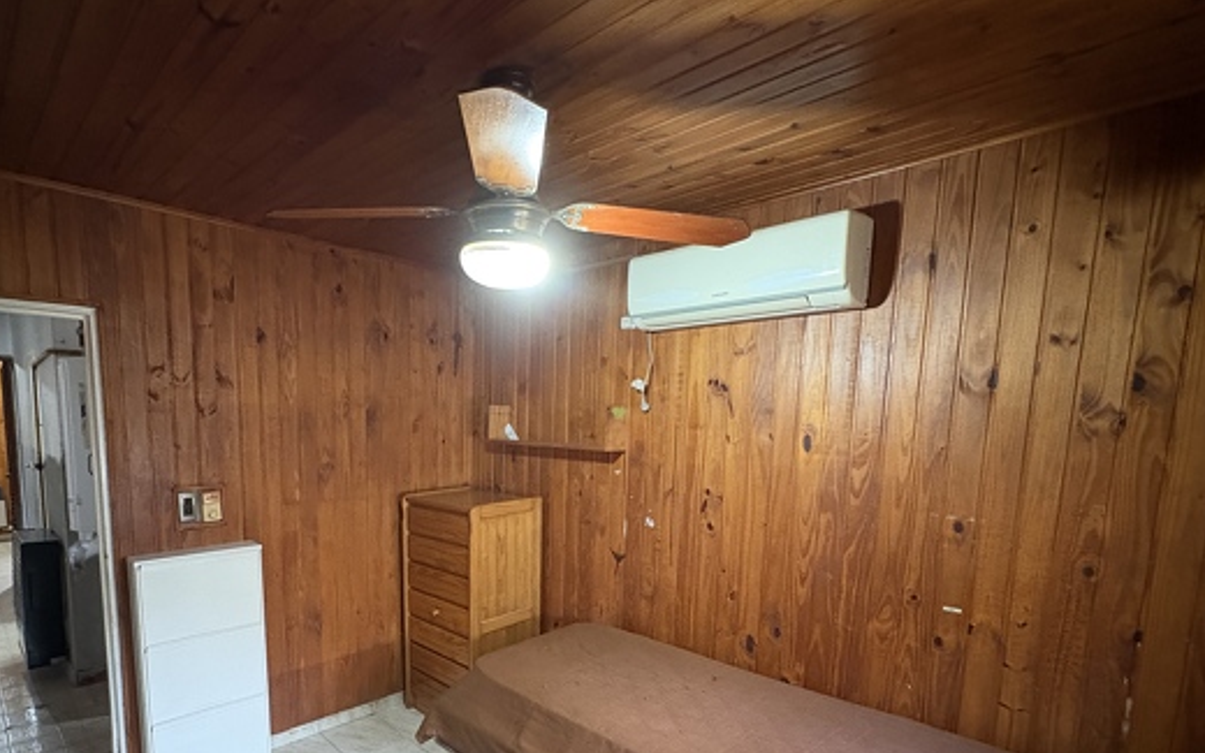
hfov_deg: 86.9
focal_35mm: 19
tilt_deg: -6.2
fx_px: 624
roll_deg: +0.1
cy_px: 496
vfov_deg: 60.9
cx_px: 482
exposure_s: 1/25
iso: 800
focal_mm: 2.22
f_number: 2.2
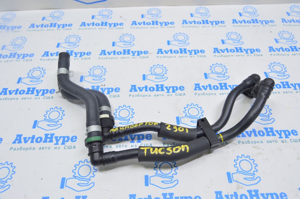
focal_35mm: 28
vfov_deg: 45.6
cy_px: 100
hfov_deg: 64.6
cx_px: 150
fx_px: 237
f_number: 5.6
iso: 400
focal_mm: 19
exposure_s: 1/20
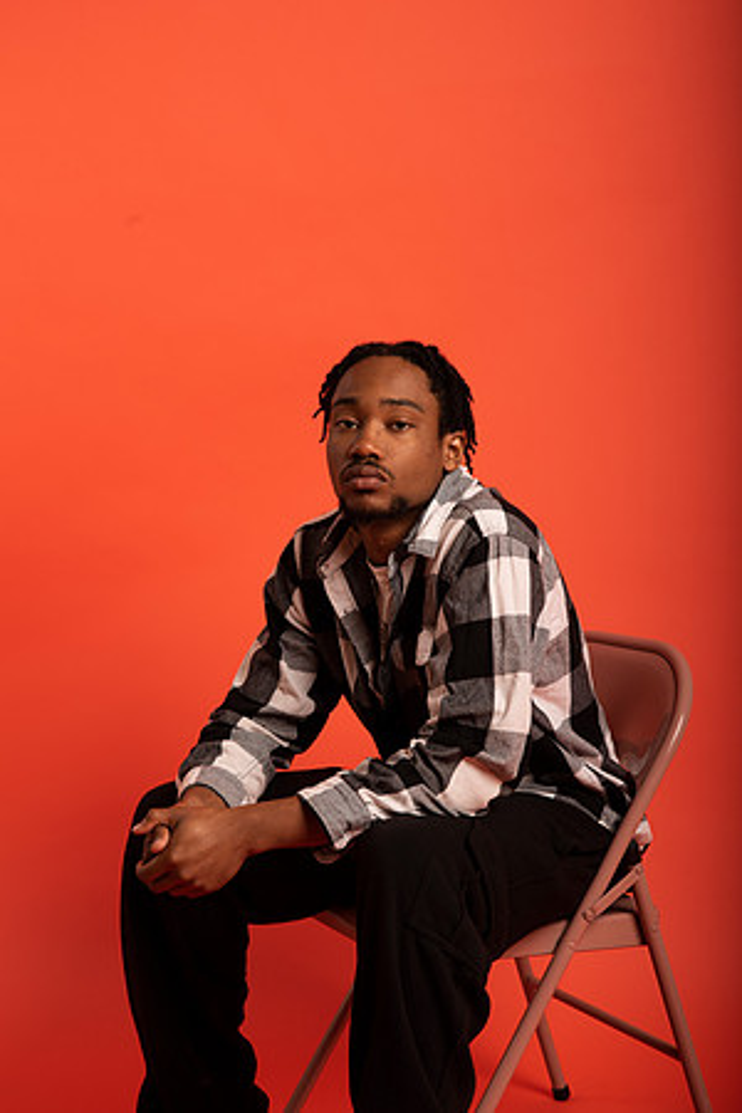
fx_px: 2164
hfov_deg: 19.5
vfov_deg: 28.8
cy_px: 556
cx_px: 371
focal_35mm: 70
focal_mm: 70
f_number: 8
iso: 64
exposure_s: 1/250
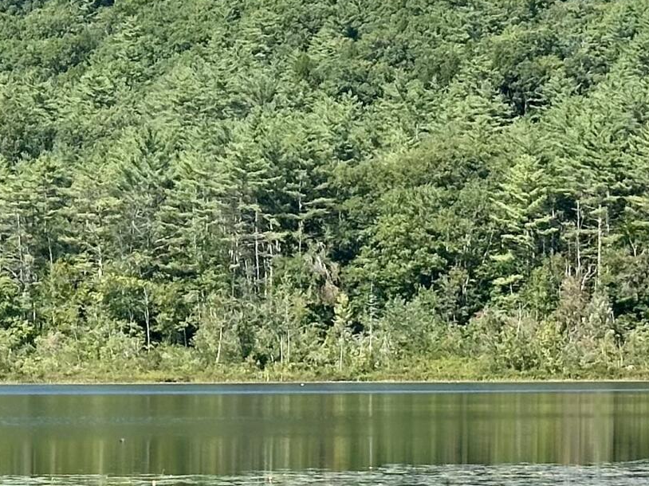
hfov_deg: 10.9
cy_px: 478
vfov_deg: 8.3
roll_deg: +1.5
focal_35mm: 177
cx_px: -251
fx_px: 3318
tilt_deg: -0.1
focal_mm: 6.86
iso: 64
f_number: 1.78
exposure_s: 1/3257
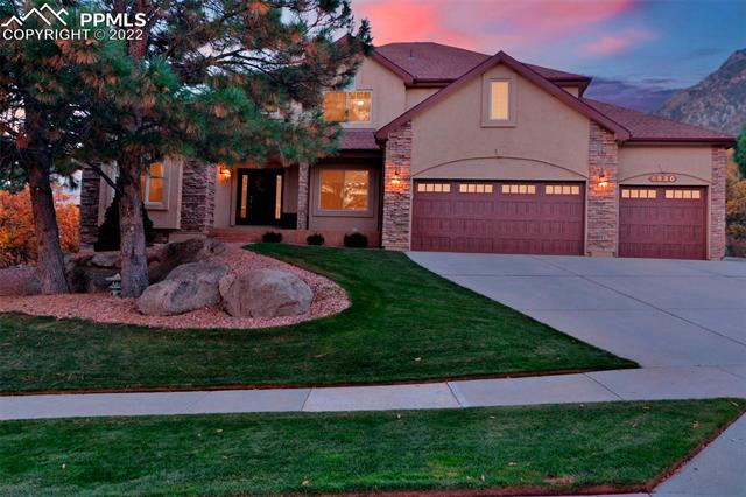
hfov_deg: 65.5
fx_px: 580
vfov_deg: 46.4
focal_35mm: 28
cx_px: 373
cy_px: 248
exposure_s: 1/40
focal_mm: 28
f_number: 8
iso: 640
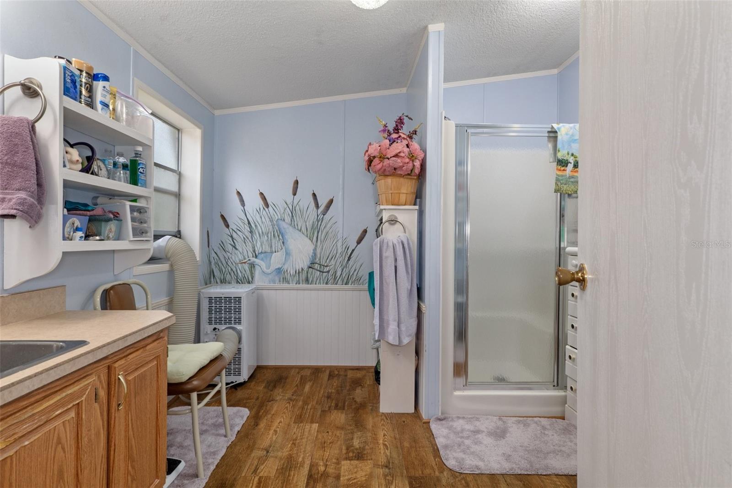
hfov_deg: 95.0
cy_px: 244
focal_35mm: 16
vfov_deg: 72.0
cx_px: 366
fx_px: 335
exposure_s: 1/6
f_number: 8
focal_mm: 11
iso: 320
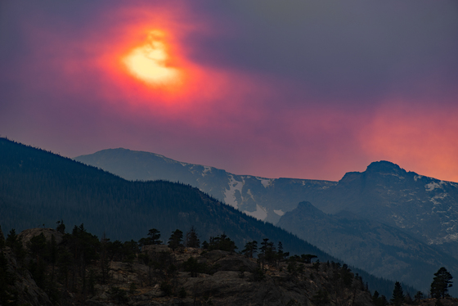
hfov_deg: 10.3
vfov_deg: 6.9
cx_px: 229
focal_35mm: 200
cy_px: 153
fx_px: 2546
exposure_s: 1/500
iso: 200
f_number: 4.5
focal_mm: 200
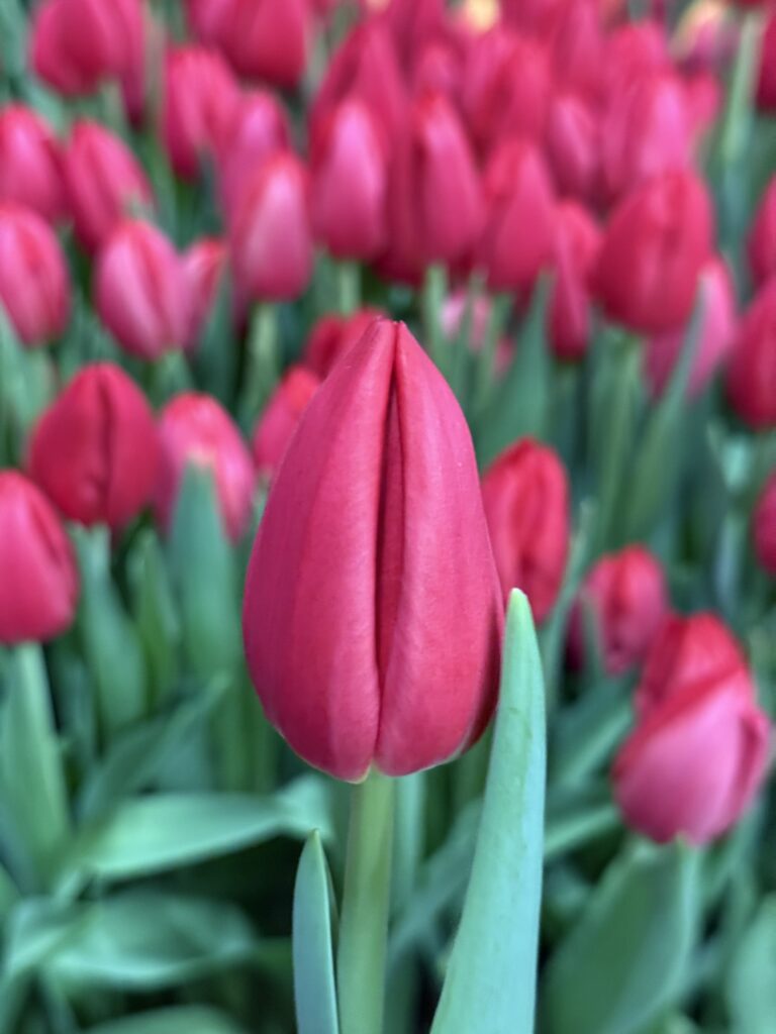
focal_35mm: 48
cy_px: 517
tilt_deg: -36.6
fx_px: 1435
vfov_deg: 39.7
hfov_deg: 30.3
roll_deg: -1.7
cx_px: 388
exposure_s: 1/25
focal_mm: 6.76
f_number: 1.78
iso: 500
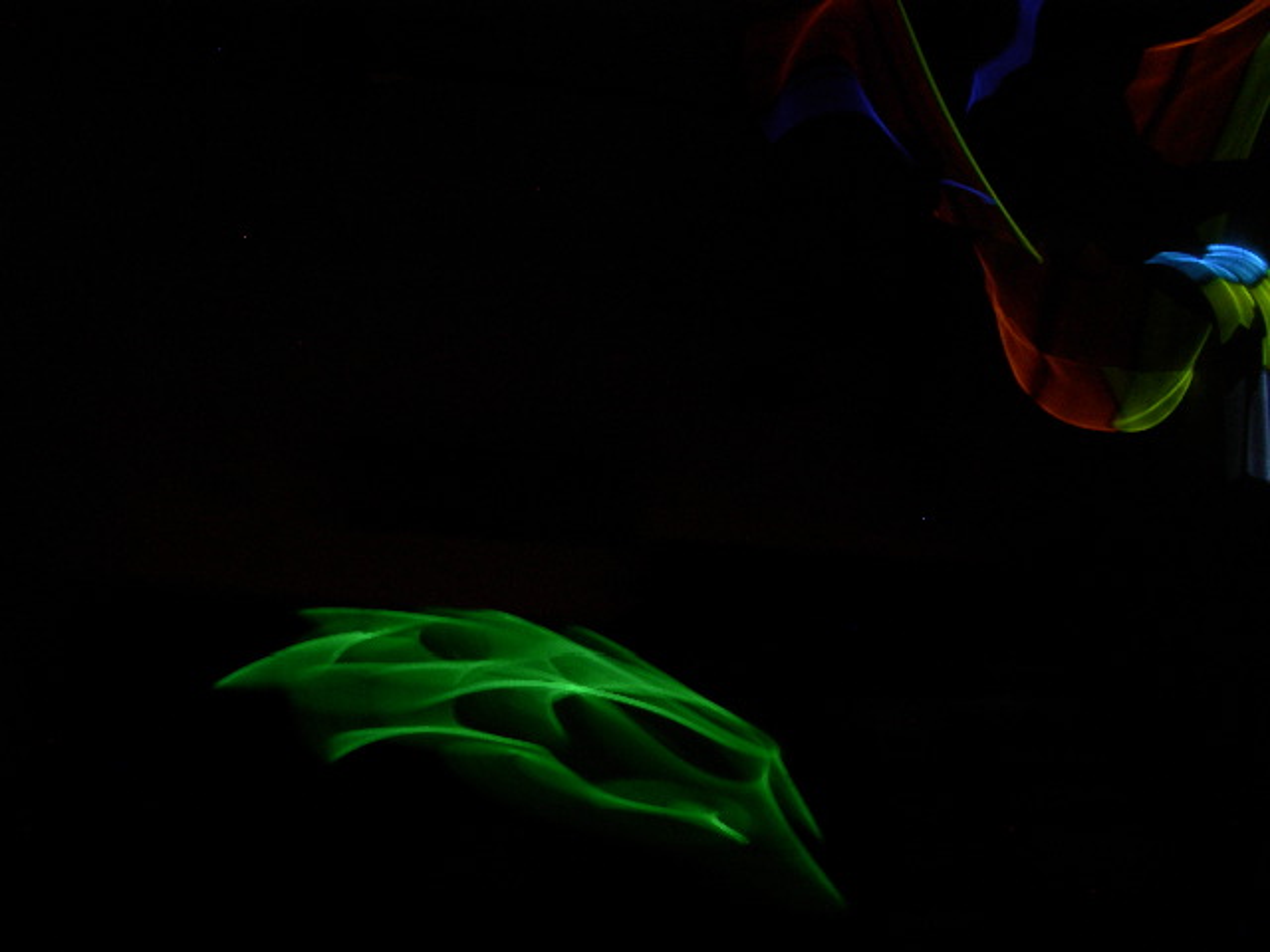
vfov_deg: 37.7
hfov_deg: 49.0
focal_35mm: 38
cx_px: 635
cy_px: 476
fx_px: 1394
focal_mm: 7.8
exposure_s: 2
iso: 200
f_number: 2.8
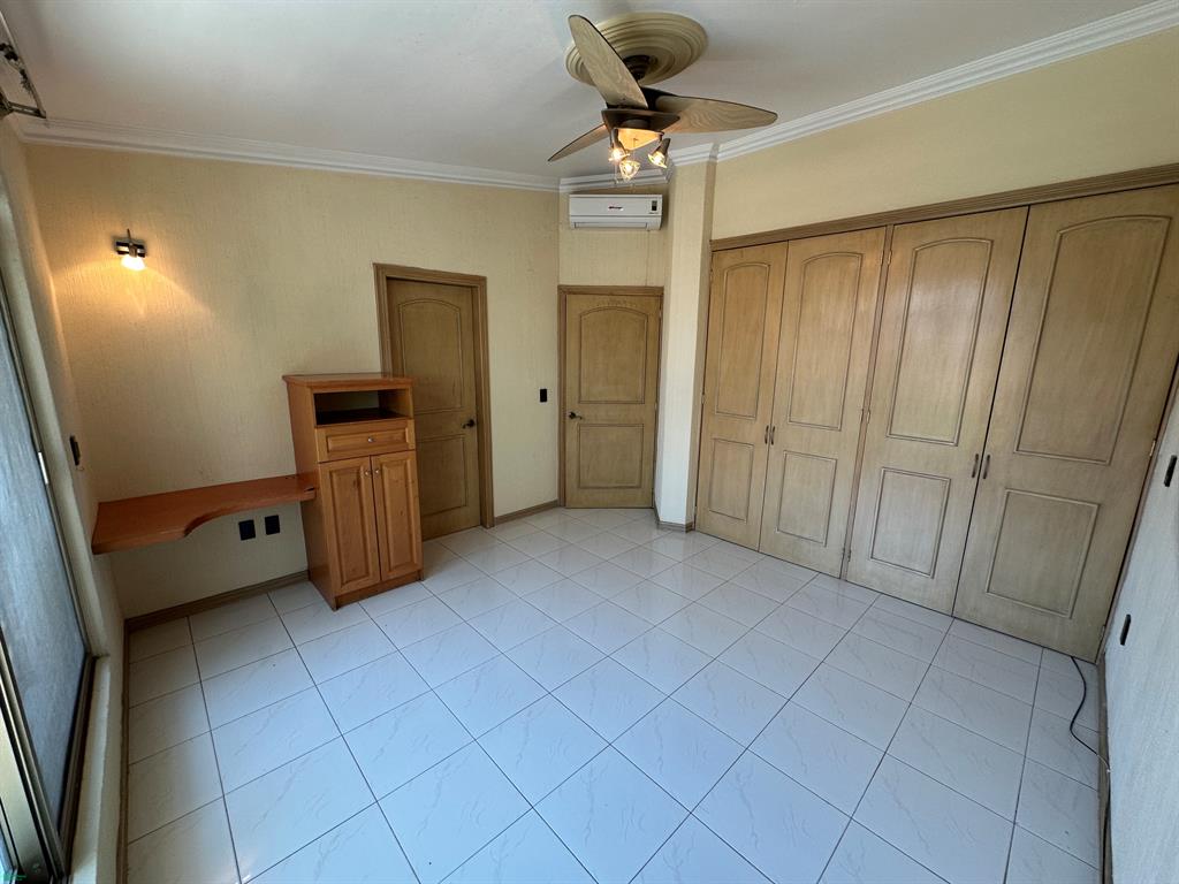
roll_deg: -0.2
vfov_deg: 85.7
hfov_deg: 102.1
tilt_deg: -11.7
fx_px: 477
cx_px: 590
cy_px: 442
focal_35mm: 14
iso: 125
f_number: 2.2
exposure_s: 1/120
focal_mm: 2.22
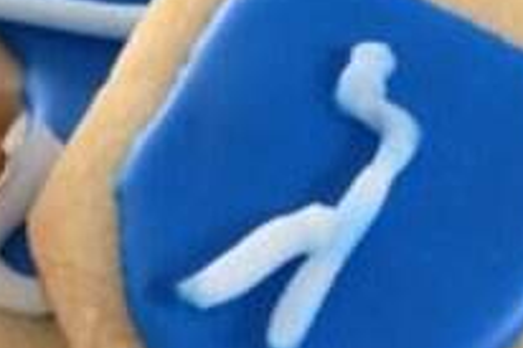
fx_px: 9536
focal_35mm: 657
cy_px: -423
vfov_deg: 2.1
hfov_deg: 3.1
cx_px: -117
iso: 100
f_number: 11
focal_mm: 75
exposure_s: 1/200
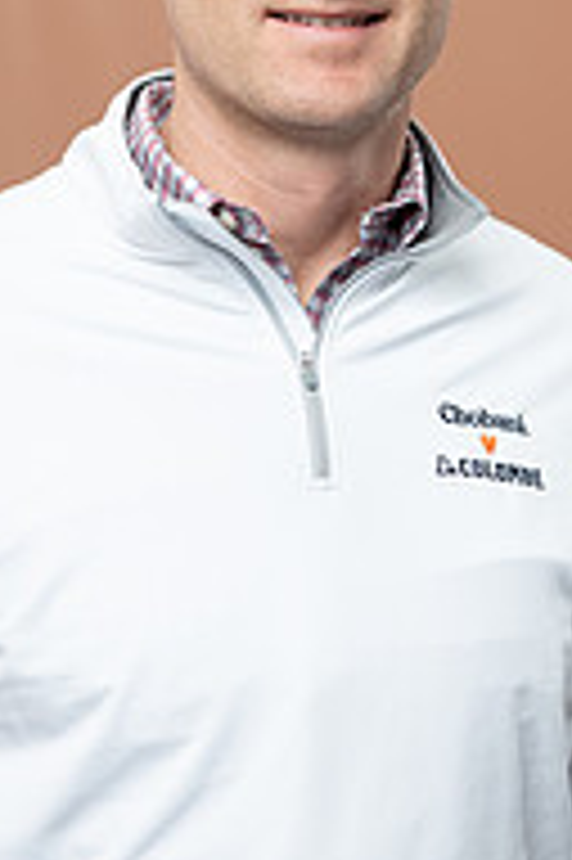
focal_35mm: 165
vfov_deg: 12.5
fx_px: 3939
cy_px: 464
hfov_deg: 8.3
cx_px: 311
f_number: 4
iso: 320
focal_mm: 70
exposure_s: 1/160
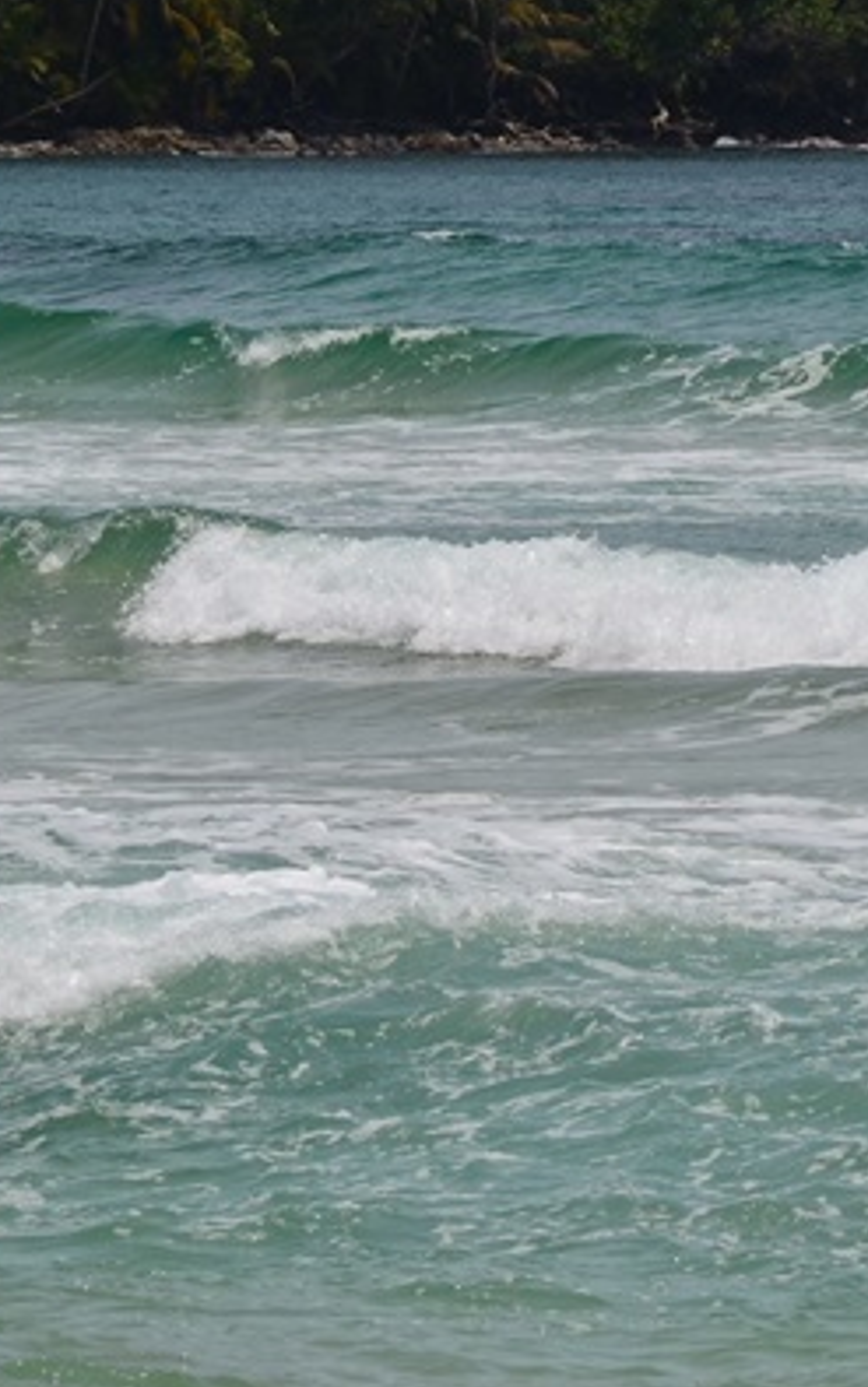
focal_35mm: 400
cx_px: 1455
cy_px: 420
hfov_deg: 3.3
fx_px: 15144
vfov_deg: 5.2
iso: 100
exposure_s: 1/640
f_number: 9
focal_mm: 105
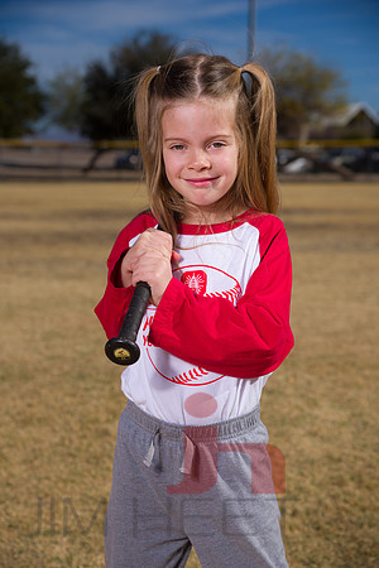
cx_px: 190
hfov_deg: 19.5
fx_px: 1105
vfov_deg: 28.8
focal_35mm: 70
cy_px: 284
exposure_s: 1/1250
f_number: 5.6
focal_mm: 70
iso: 100
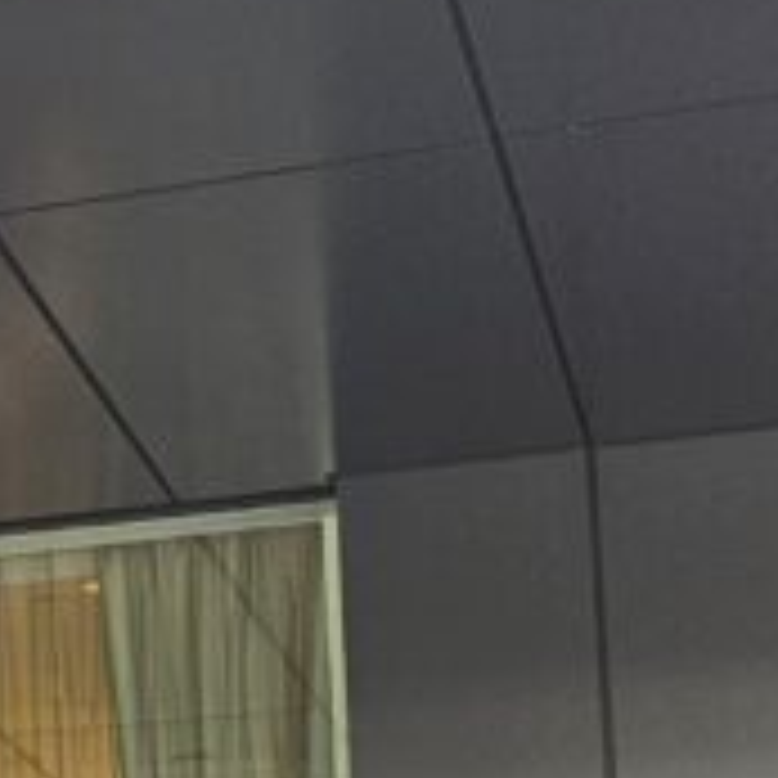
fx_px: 3814
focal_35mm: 150
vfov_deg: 11.5
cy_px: 868
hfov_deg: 10.5
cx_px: -908
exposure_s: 1/180
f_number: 1.8
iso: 64
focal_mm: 5.4
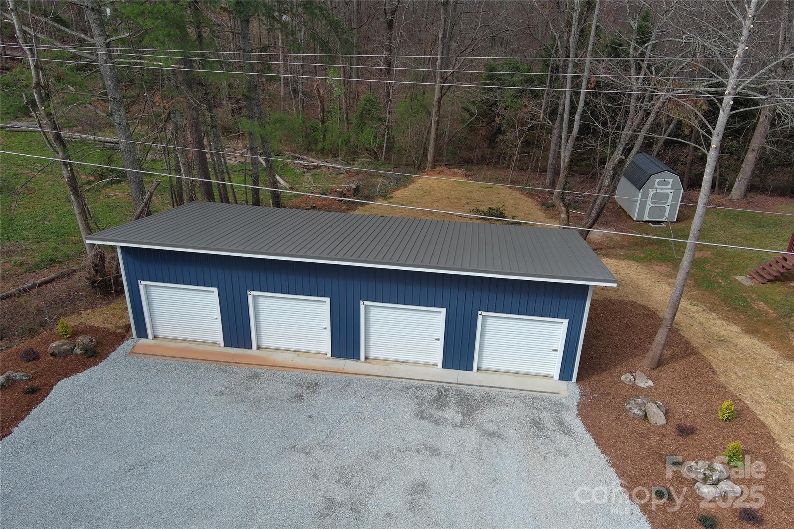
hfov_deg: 63.7
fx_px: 640
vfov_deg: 45.0
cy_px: 264
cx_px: 397
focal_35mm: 29
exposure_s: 1/1088
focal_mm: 10.57
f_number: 2.8
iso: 100
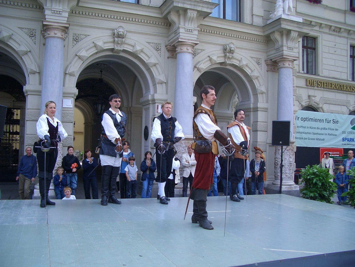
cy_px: 134
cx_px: 178
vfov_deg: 40.7
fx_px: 359
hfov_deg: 52.6
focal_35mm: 35
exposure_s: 1/400
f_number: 2.6
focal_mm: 5.8
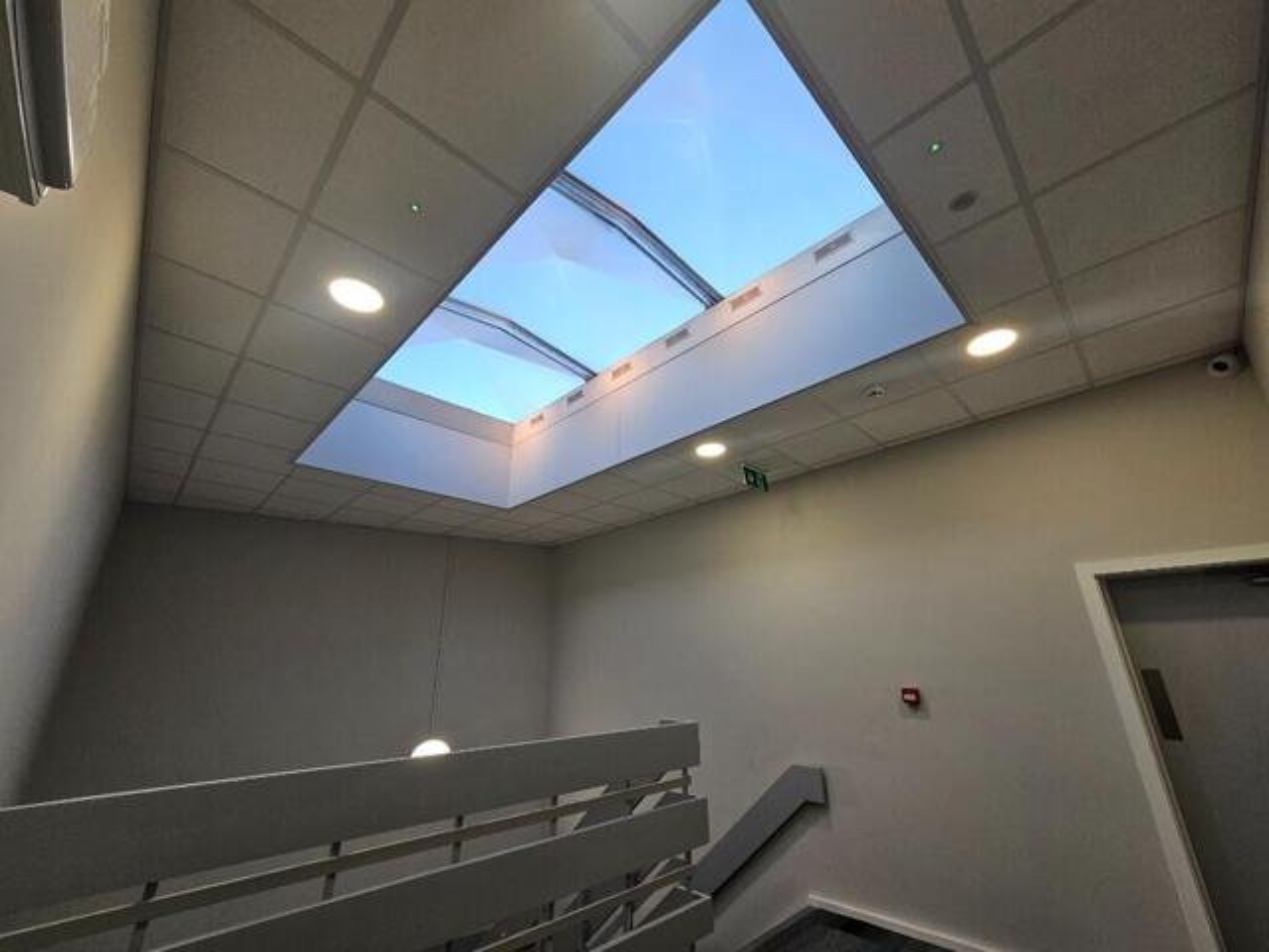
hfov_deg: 106.2
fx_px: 477
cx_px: 634
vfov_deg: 89.9
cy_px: 476
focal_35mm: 13
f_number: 2.2
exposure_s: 1/100
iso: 64
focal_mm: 2.2
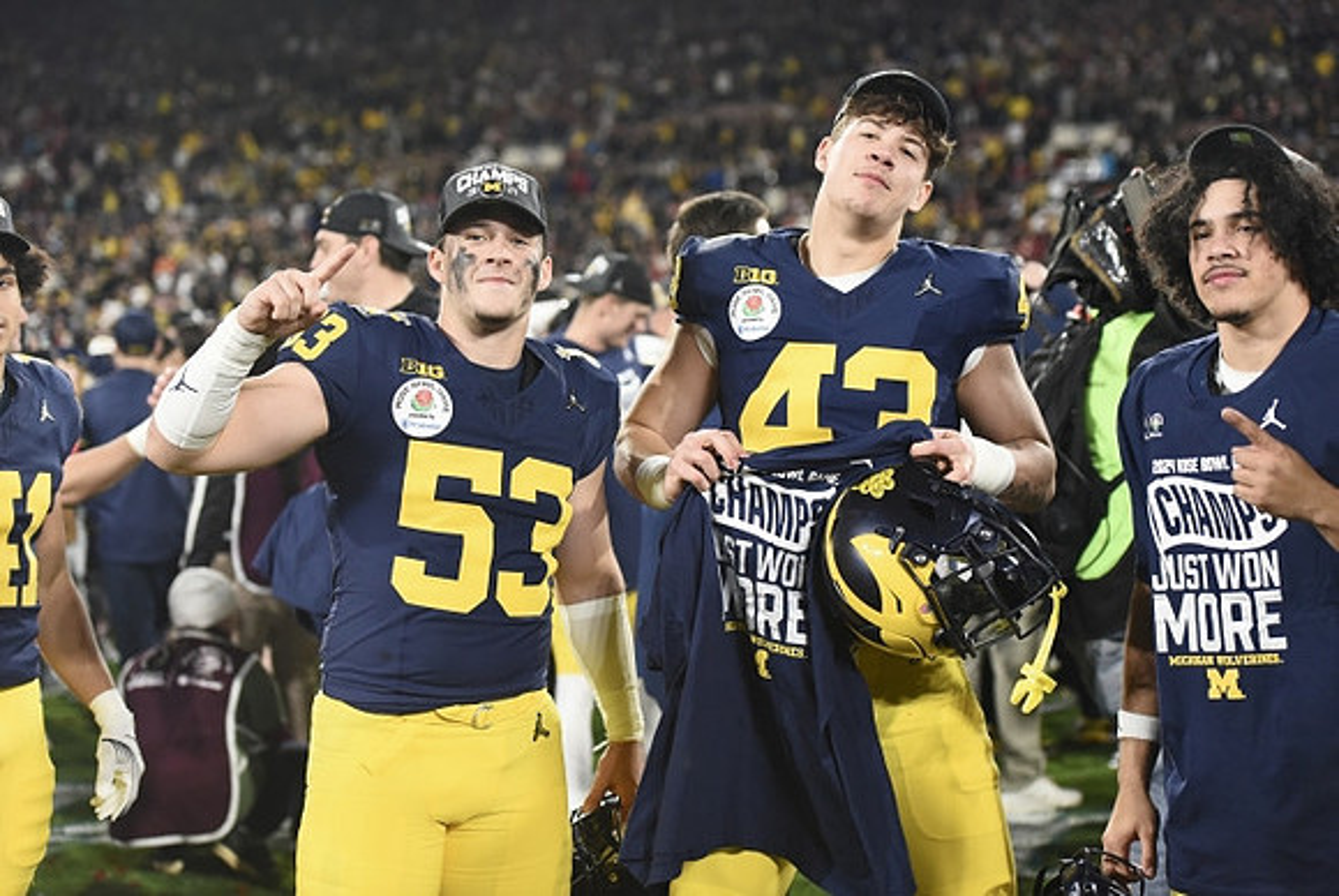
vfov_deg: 19.5
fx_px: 2606
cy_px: 448
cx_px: 670
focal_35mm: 70
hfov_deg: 28.8
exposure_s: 1/1250
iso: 2500
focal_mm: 70
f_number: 2.8
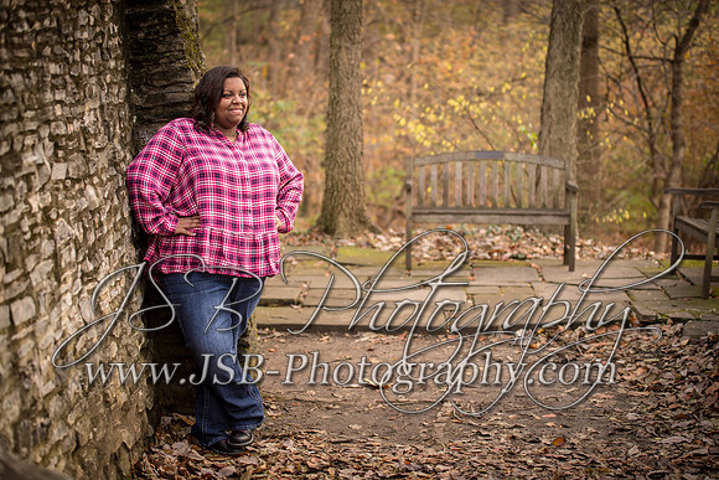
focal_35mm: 75
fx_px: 1498
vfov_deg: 18.2
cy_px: 240
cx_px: 360
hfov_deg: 27.0
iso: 200
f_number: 2.8
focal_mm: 75
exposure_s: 1/100
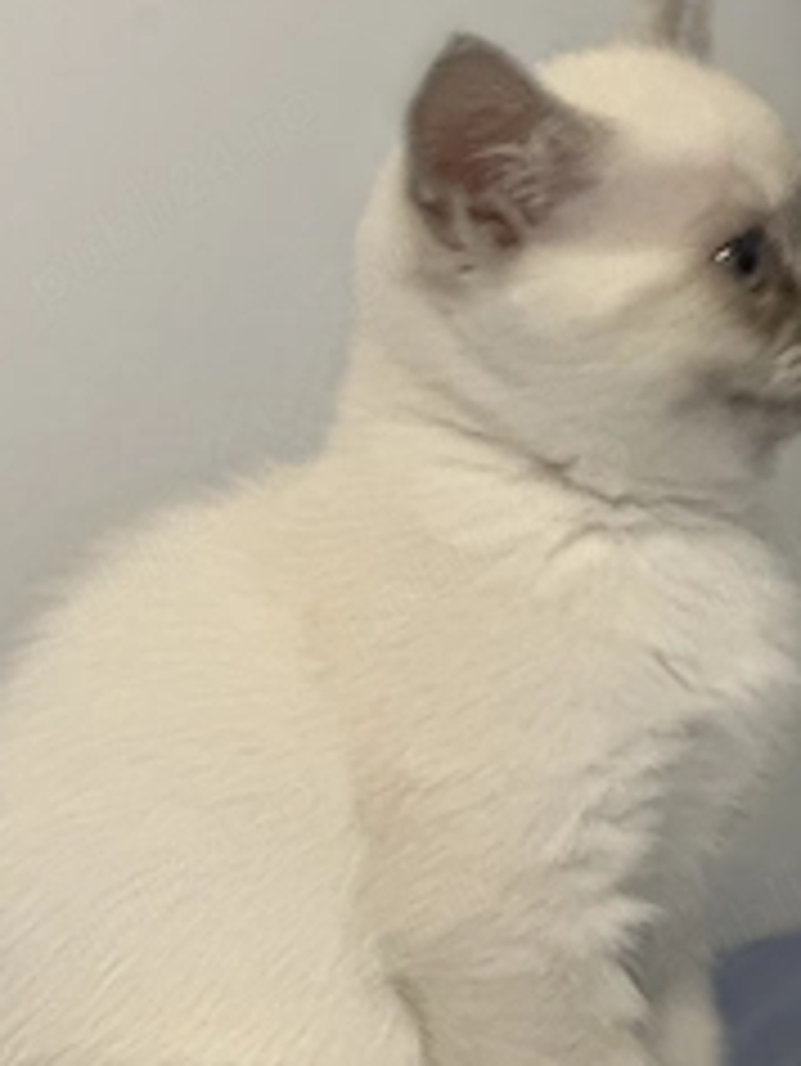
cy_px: 616
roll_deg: +3.0
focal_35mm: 130
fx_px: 4007
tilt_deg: -7.5
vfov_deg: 15.2
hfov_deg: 11.4
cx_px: 328
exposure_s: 1/28
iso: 400
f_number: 2.8
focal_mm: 9
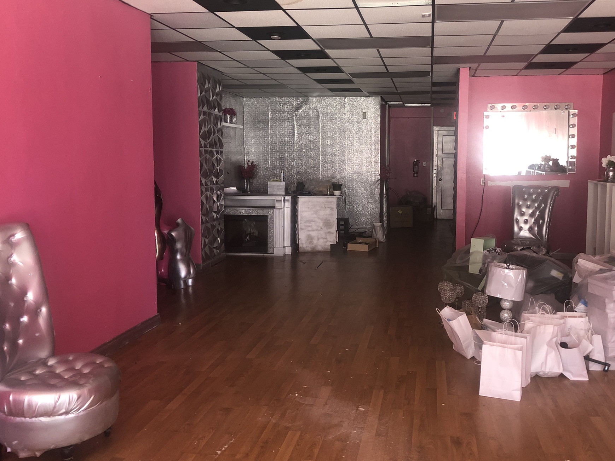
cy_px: 212
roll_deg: +1.3
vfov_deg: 42.9
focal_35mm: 33
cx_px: 345
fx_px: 586
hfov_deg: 55.2
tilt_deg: -4.5
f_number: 1.8
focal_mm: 4
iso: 64
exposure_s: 1/15
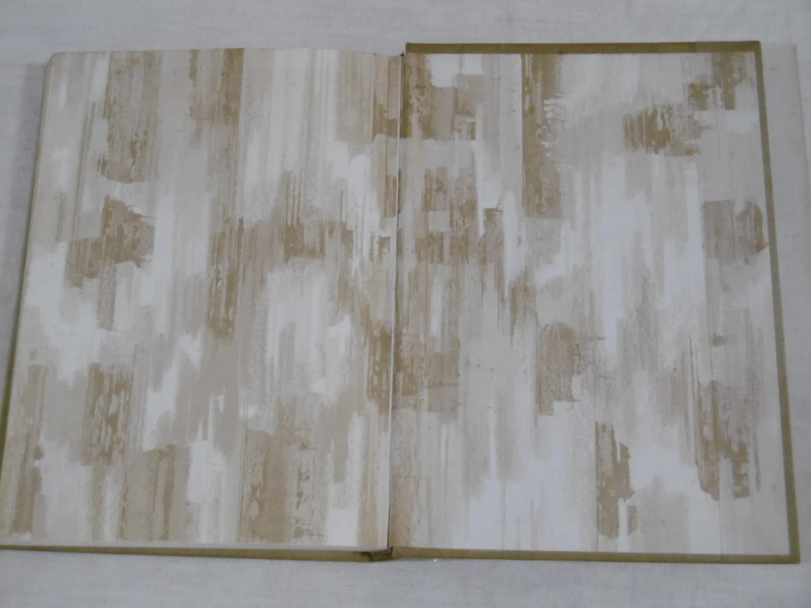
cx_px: 406
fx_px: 1195
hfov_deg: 37.5
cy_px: 304
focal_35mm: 51
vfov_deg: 28.6
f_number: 4
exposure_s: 1/60
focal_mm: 9.2
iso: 400
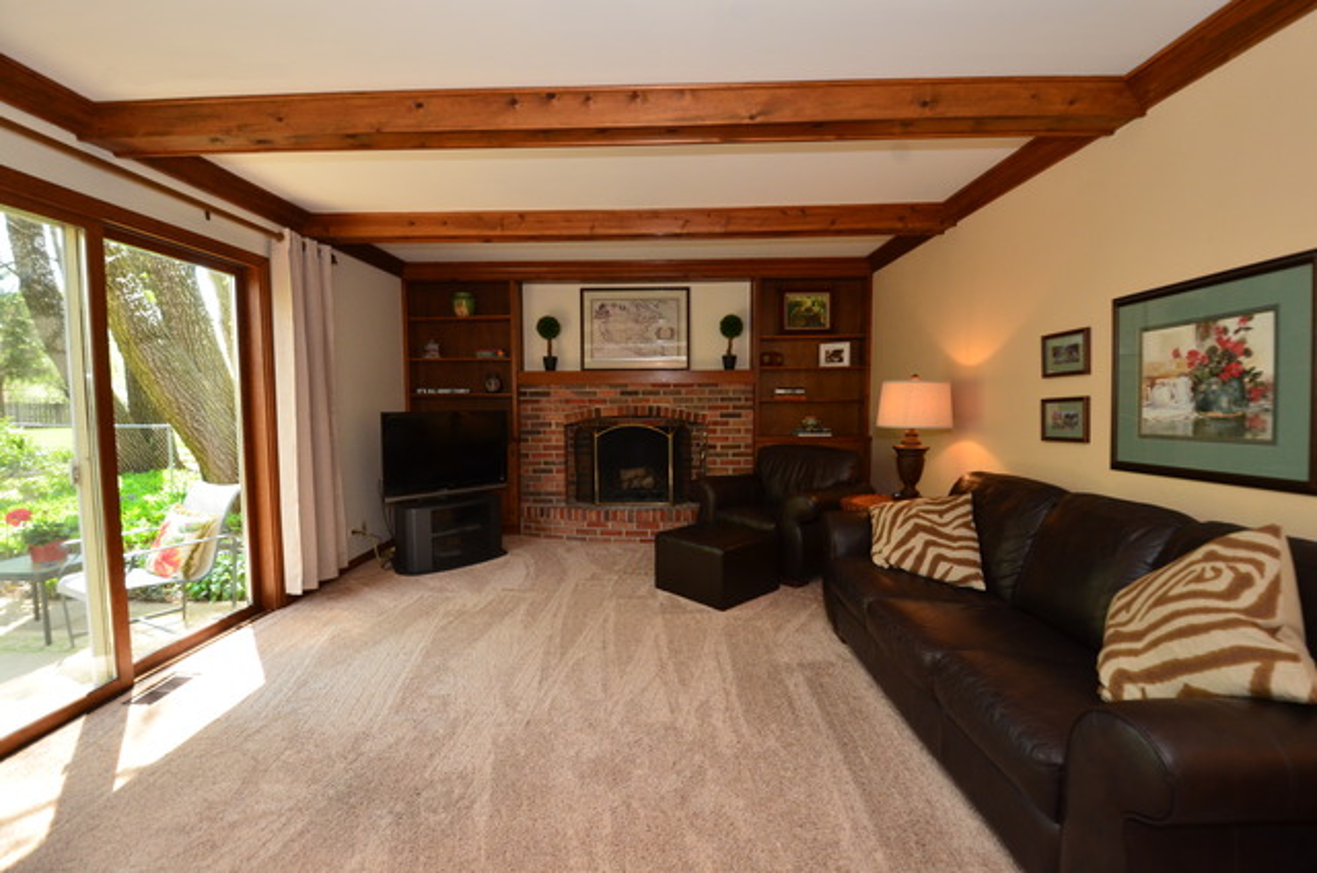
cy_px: 436
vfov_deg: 77.1
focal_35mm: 15
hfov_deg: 100.5
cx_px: 658
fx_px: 548
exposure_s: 1/60
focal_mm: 10
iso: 800
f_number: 8
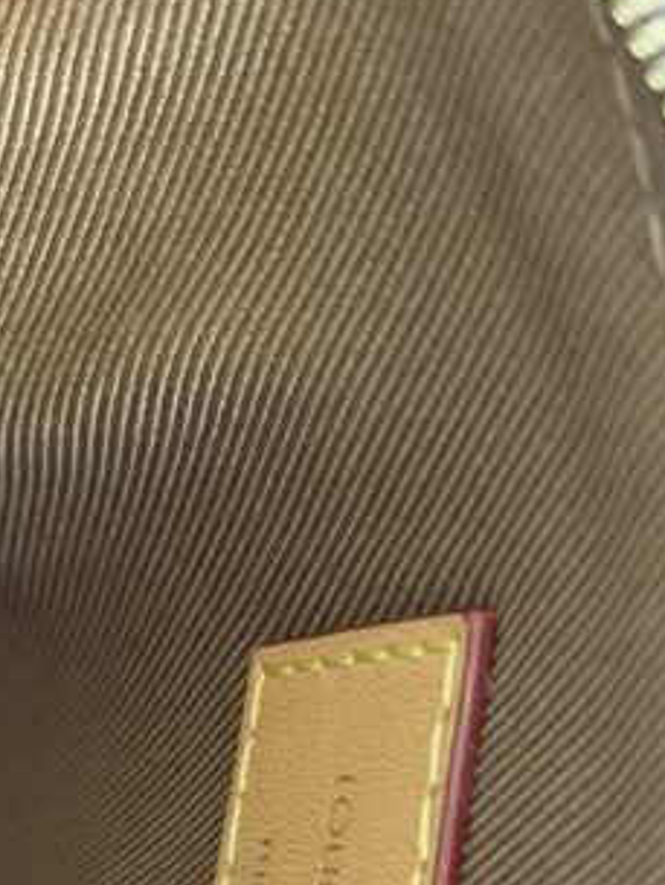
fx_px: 3225
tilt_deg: -63.9
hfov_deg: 11.6
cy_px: 865
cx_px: -73
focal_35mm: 126
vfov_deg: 15.4
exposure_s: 1/40
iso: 500
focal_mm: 6.76
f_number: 1.78
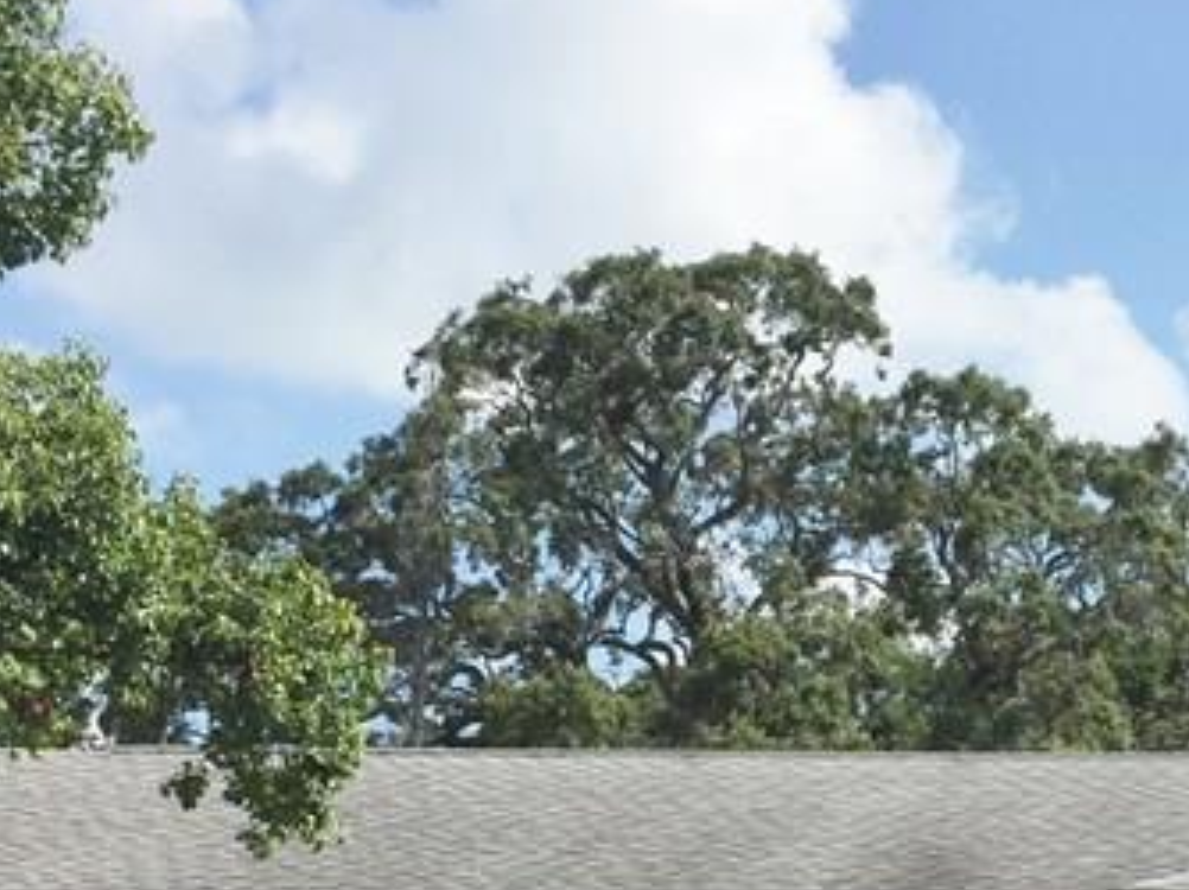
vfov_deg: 16.3
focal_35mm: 89
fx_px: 3055
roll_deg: -1.4
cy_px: 869
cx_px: 1193
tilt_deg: +3.8
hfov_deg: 21.3
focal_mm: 4.15
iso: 32
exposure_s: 1/2825
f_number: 2.2
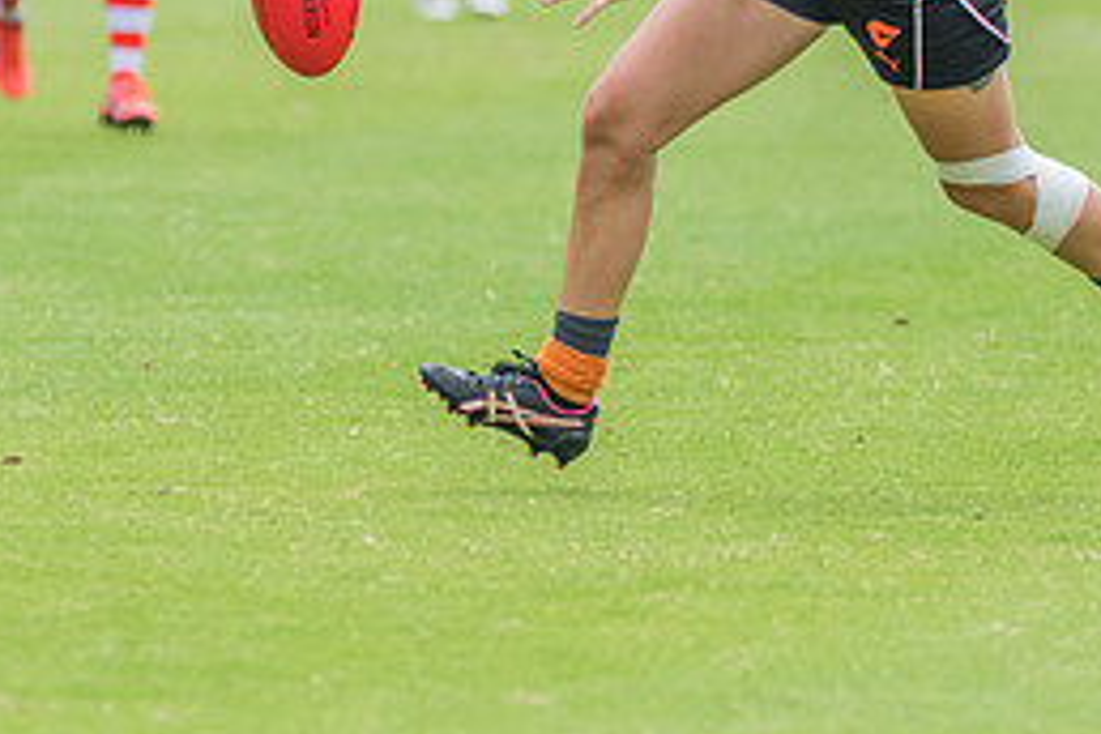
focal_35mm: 1157
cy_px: 94
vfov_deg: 1.2
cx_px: 658
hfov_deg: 1.8
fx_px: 35382
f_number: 6.3
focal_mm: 460
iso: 800
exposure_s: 1/1600
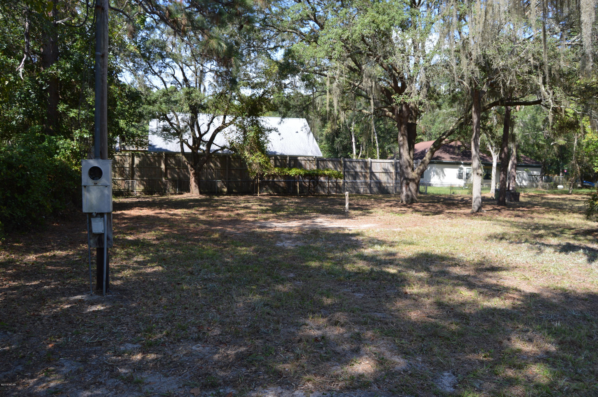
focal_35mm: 27
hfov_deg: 67.4
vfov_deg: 47.8
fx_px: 448
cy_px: 198
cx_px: 299
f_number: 6.3
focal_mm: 18
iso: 100
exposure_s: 1/160
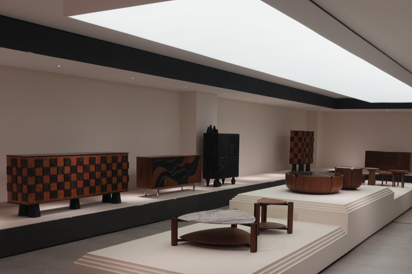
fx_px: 446
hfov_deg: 48.9
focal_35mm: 39
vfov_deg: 34.0
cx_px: 266
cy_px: 173
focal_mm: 16
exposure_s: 1/20
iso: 100
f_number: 5.6
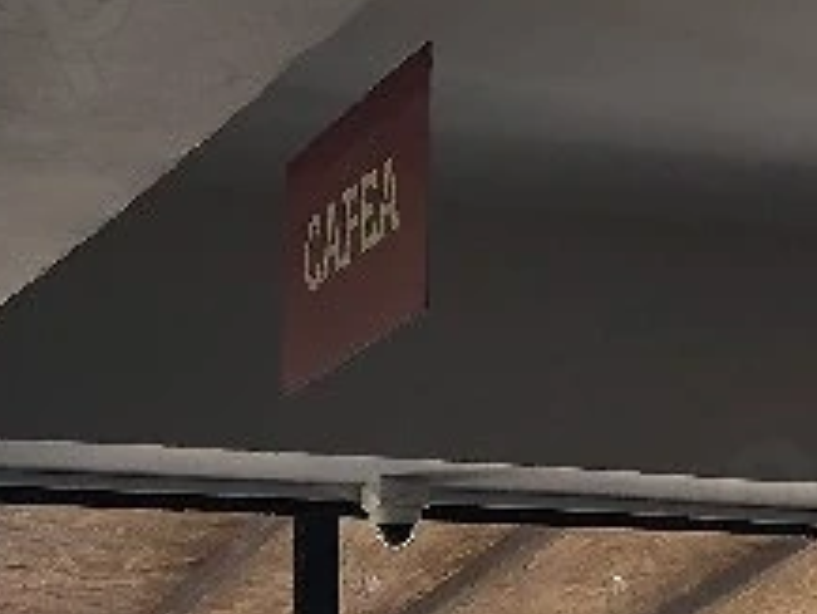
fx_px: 3046
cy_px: 761
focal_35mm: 129
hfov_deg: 14.5
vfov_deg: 11.3
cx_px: -309
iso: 25
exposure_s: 1/200
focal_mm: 4
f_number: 1.8
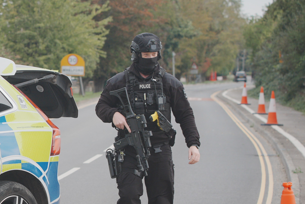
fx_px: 2077
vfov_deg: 5.6
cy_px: 176
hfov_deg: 8.3
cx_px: -61
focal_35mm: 245
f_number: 5.6
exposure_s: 1/1250
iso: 320
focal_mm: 100
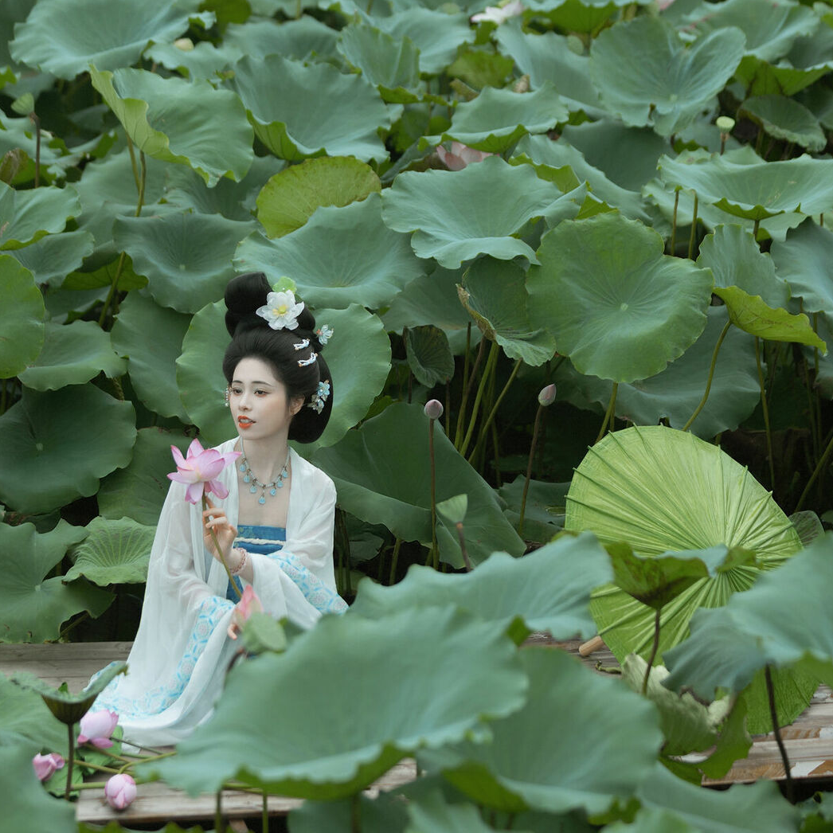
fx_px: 3240
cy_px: 390
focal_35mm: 119
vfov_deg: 14.7
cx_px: 416
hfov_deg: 14.7
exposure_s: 1/500
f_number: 2.8
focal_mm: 93
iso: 100
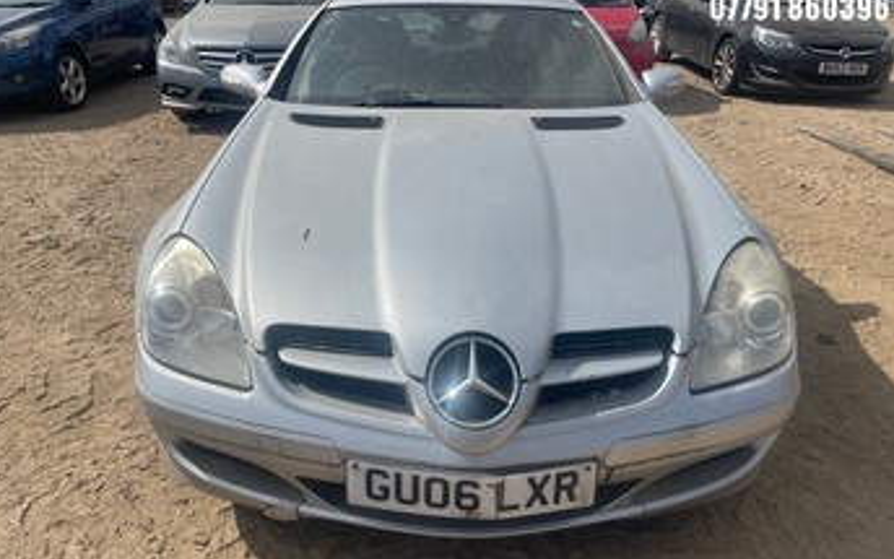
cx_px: 442
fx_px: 682
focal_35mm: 28
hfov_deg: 66.5
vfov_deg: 44.5
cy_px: 299
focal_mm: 4.2
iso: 32
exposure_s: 1/6494
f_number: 1.6
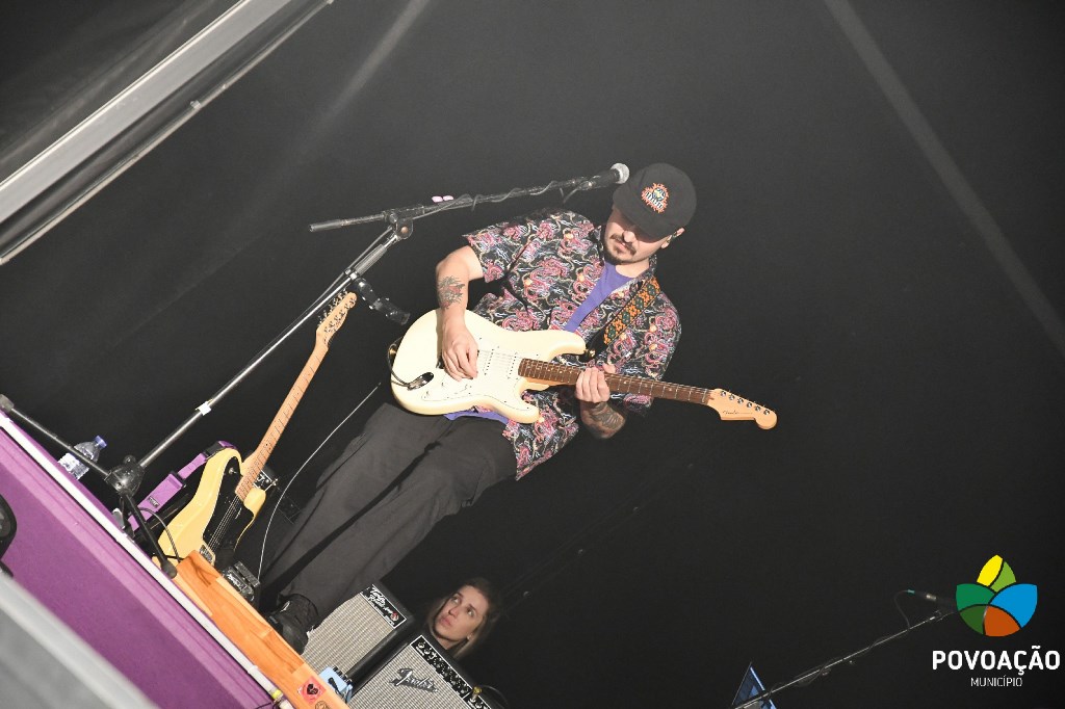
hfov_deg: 13.1
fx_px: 4643
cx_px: 532
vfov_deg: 8.7
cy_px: 354
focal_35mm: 157
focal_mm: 105
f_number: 5.6
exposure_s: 1/100
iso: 3200
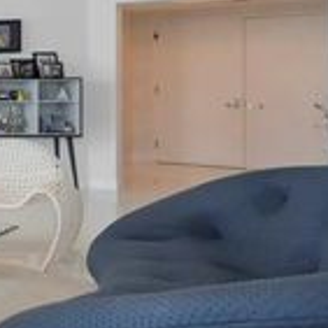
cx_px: -368
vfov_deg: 31.1
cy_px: 84
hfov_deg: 17.8
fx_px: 579
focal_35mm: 54
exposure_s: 1/4
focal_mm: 14
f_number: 9
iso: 100
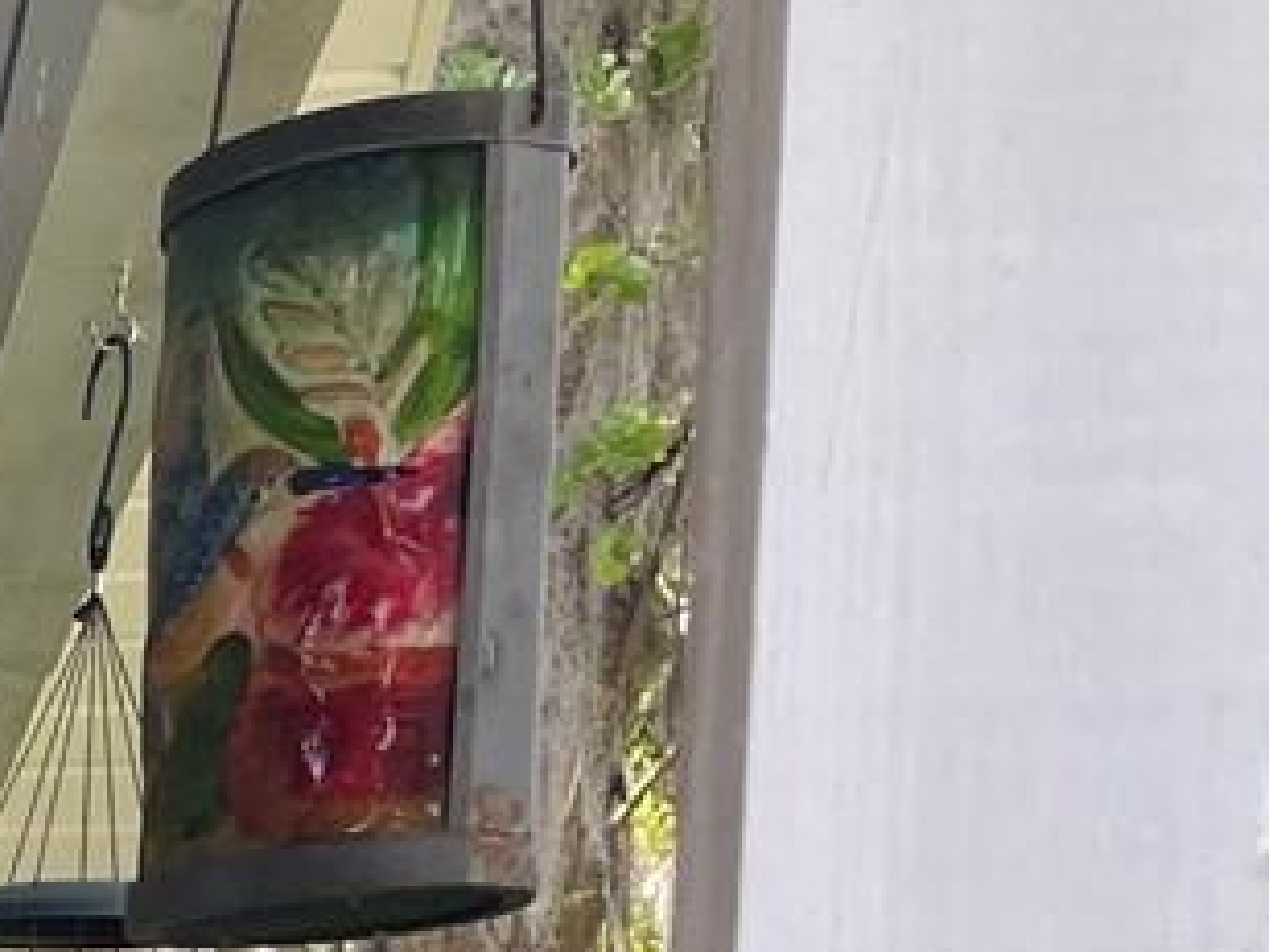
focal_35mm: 135
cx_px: -1578
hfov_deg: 12.2
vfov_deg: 10.0
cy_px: 2036
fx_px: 4949
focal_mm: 4.2
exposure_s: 1/251
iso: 32
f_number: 1.6
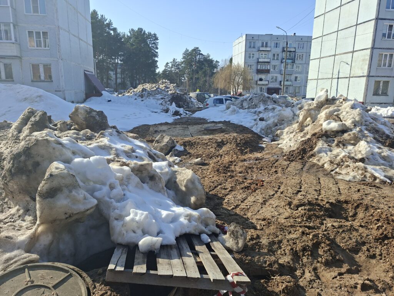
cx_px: 197
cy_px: 148
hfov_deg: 73.9
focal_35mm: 23
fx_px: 262
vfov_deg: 58.9
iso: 50
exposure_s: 1/2079
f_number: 1.8
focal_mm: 5.54
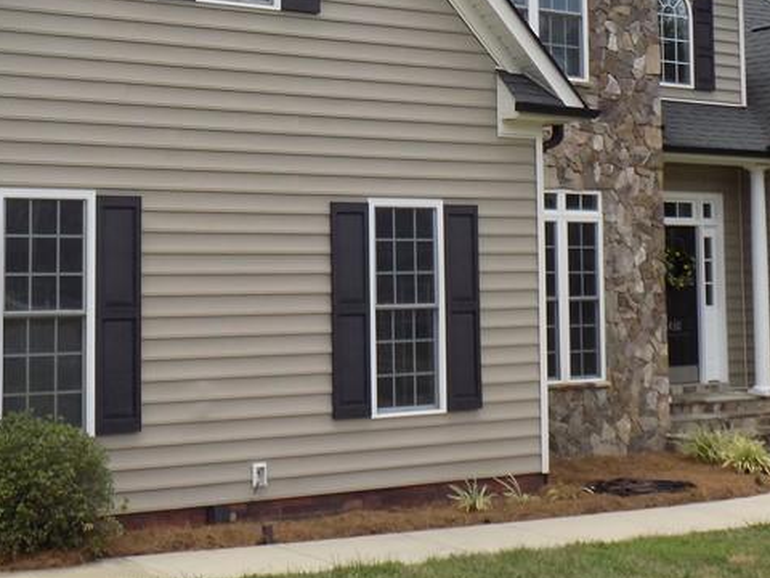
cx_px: 350
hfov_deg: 30.2
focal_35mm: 64
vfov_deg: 22.8
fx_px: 1424
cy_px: 162
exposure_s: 1/400
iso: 80
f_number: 3.3
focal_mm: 5.3
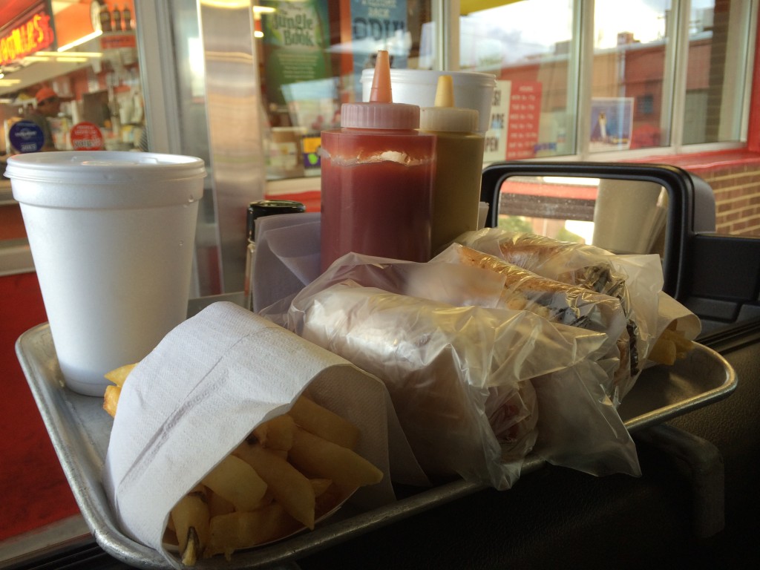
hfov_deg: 60.0
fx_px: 659
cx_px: 380
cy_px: 285
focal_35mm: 30
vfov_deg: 46.8
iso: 40
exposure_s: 1/60
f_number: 2.2
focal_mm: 4.12
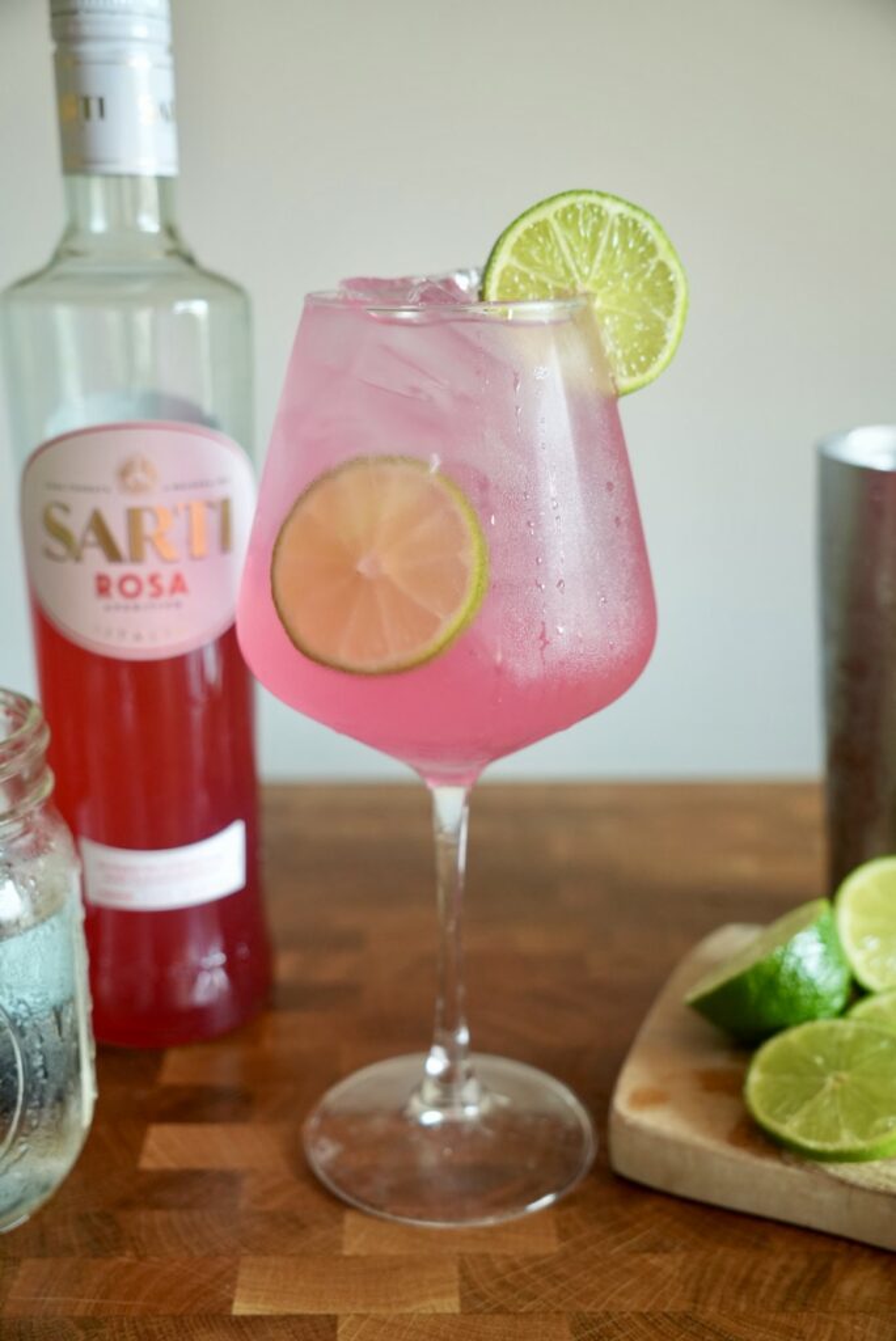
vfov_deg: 49.2
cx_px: 448
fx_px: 1465
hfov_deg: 34.0
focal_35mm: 39
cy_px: 670
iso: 800
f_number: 2.8
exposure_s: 1/125
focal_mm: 26.2
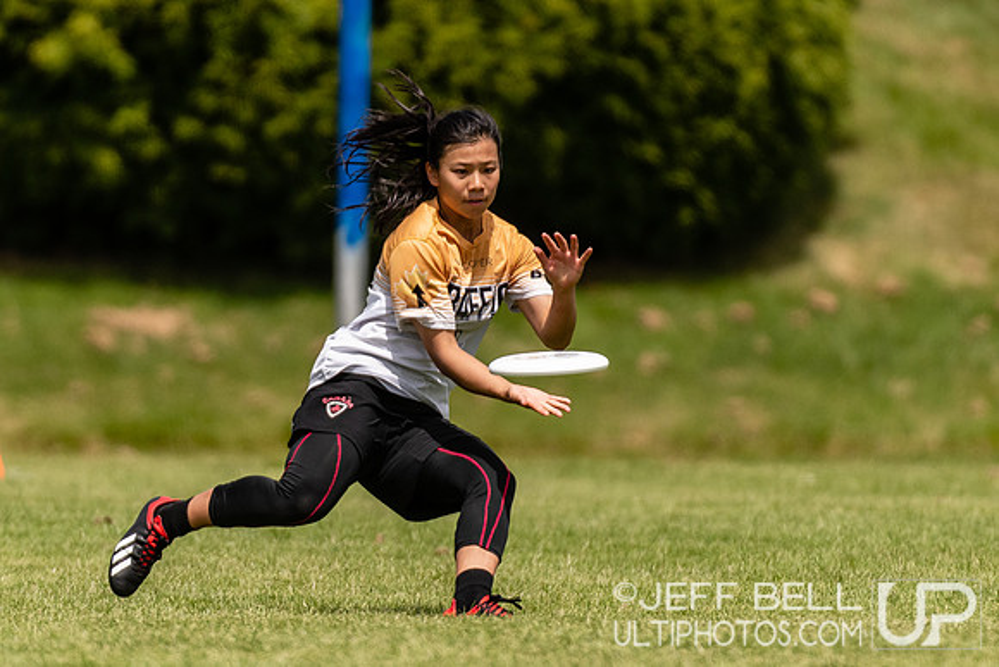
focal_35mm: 1046
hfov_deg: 2.0
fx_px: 29041
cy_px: 330
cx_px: 502
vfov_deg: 1.3
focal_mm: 400
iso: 320
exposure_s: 1/2500
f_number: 4
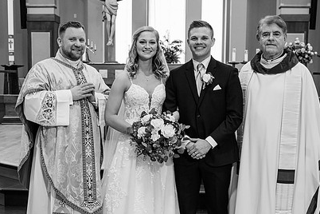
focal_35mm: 63
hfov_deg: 31.9
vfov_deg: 21.5
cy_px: 144
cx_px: 143
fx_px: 560
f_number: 5
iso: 1600
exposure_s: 1/200
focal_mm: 39
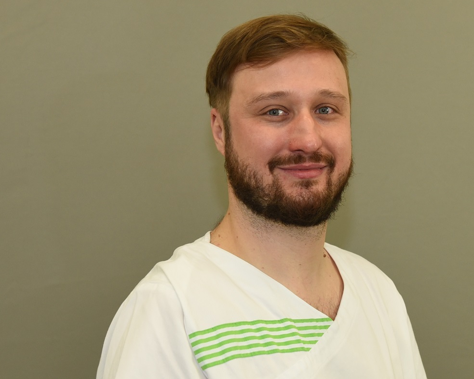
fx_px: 701
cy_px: 190
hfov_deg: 37.2
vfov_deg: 30.2
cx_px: 286
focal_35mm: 50
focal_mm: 44
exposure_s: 1/200
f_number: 4.5
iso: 1000
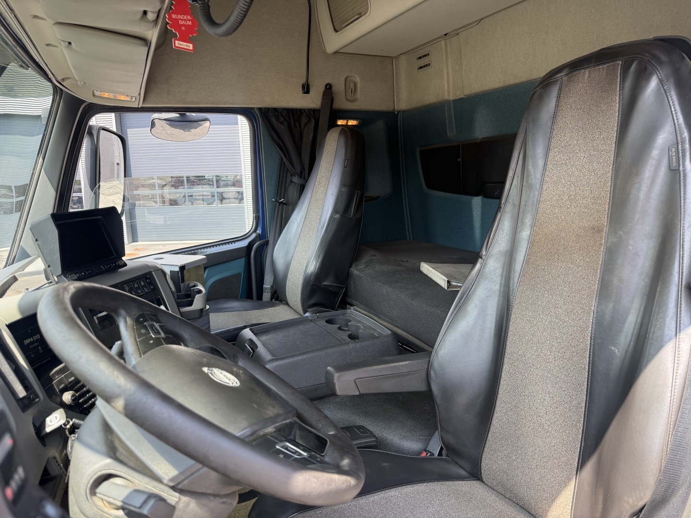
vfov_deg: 56.8
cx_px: 346
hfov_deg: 71.6
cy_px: 259
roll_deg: +0.6
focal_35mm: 24
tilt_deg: -8.7
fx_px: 479
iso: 100
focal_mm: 6.76
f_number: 1.78
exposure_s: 1/450
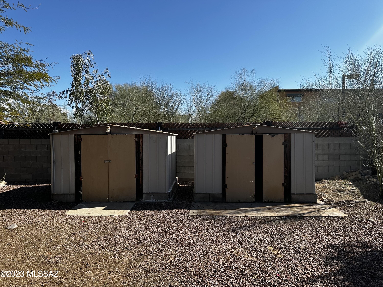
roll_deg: +0.7
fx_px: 266
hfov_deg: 71.6
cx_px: 192
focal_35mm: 24
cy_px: 144
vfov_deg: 56.8
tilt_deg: -2.2
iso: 80
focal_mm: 6.86
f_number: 1.78
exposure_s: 1/2967
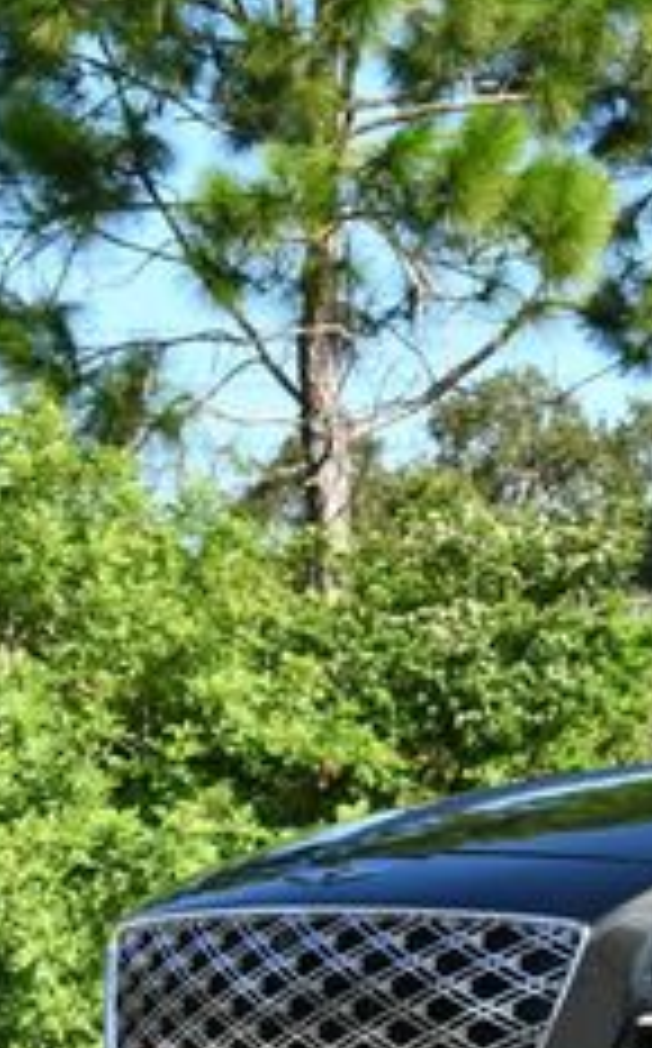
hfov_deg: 8.4
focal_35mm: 146
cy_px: 850
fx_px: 4164
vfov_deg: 14.3
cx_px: 1398
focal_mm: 26
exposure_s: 1/250
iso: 200
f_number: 7.1
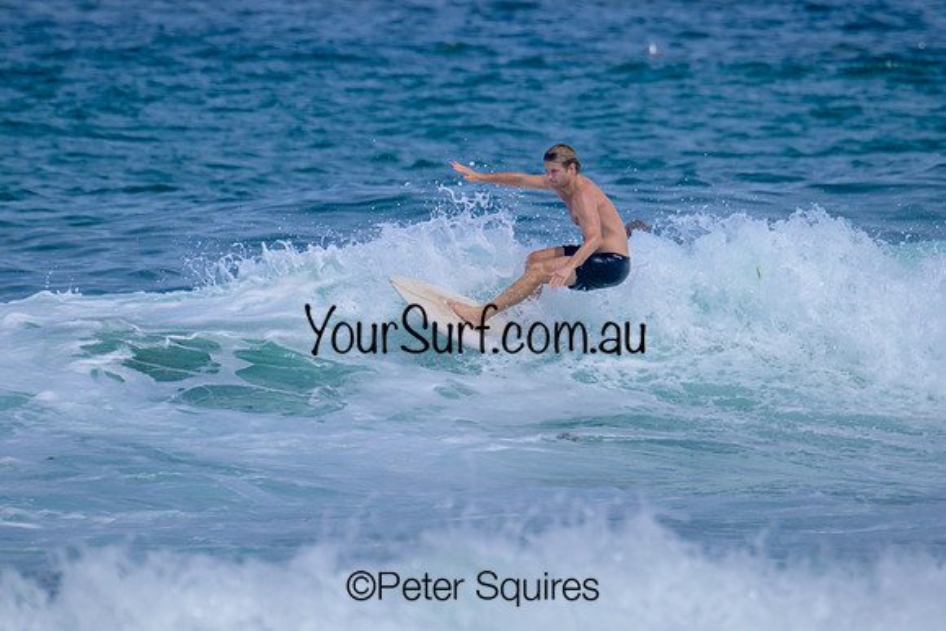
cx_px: 643
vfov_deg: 1.3
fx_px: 28596
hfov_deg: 1.9
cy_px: 257
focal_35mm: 1088
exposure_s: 1/2000
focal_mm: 800
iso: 500
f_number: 11
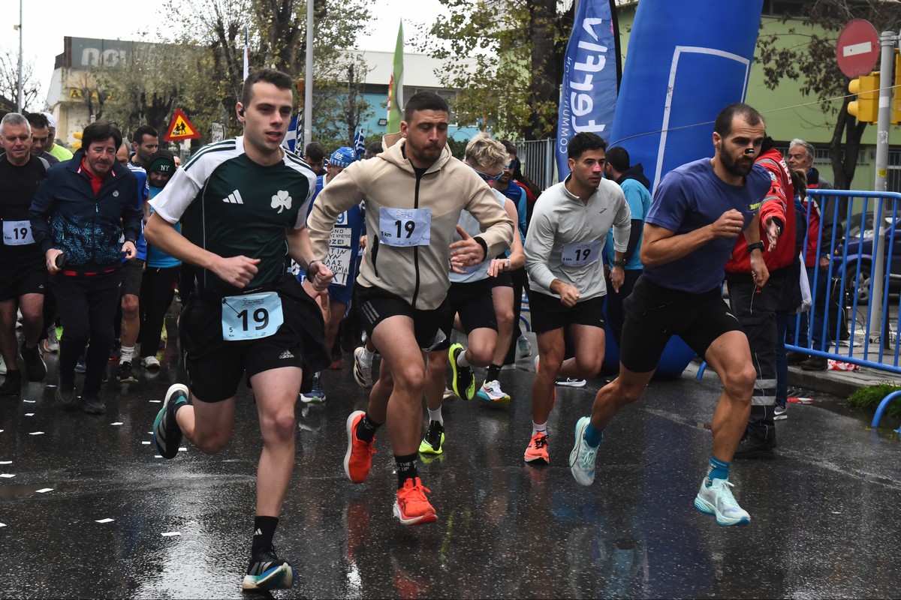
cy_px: 300
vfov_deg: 26.0
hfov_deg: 38.2
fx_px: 1301
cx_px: 450
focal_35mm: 52
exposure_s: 1/640
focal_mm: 52
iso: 3200
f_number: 5
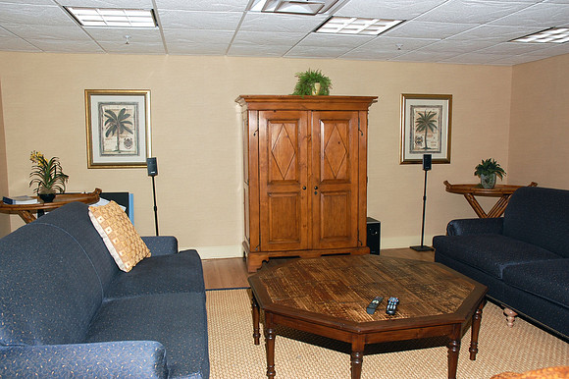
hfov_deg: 57.3
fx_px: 521
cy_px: 190
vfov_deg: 39.9
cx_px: 284
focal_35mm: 33
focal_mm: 22
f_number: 8
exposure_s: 1/125
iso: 200
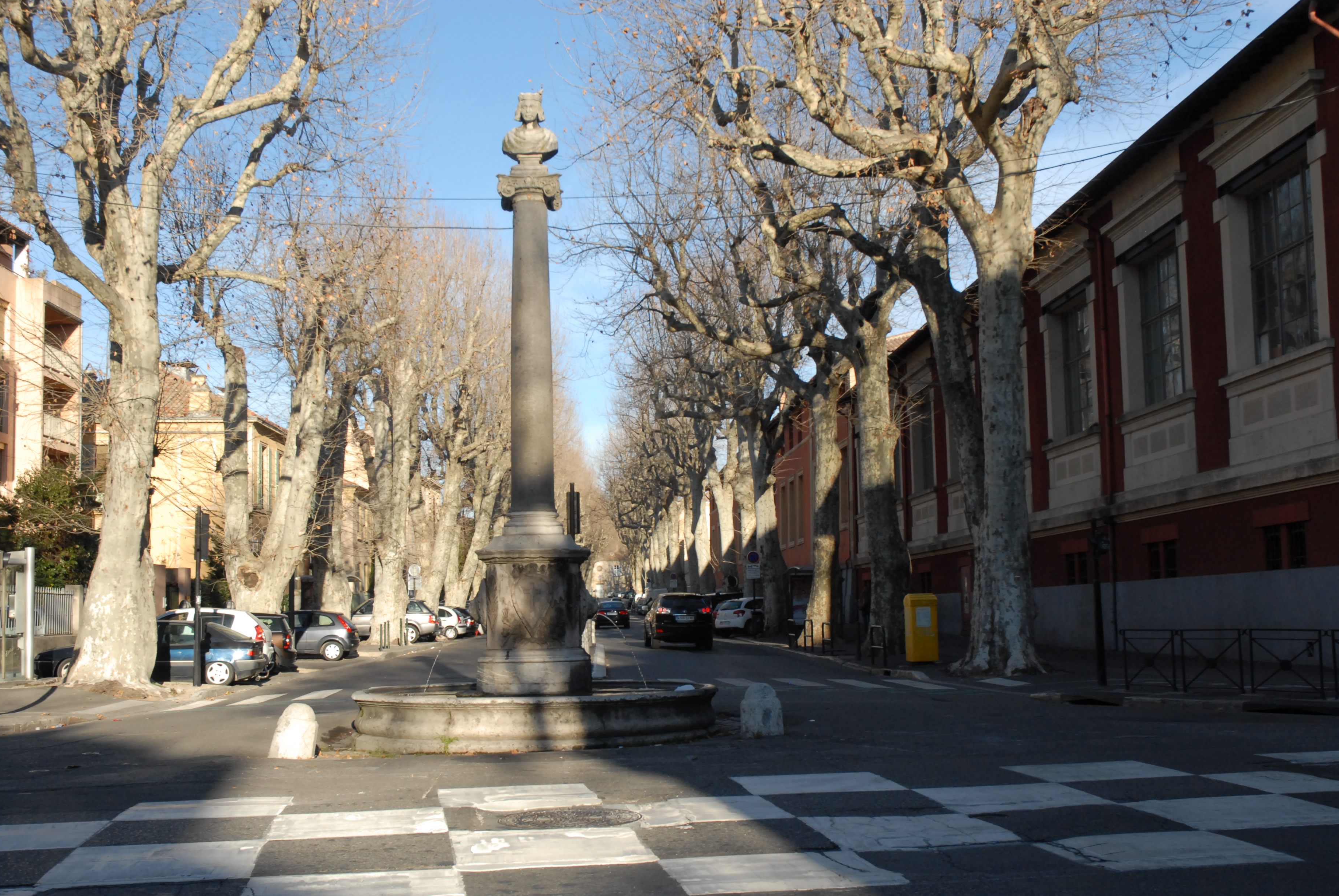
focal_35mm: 40
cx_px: 643
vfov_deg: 33.9
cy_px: 468
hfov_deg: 48.9
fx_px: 1472
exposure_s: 1/320
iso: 400
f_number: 9
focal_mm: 25
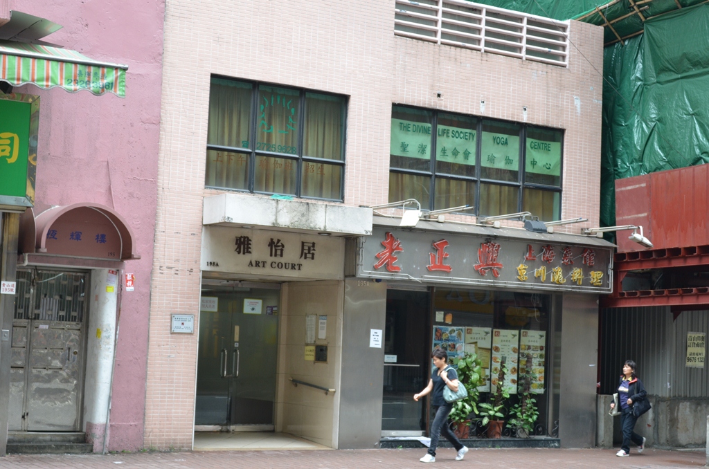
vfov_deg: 20.5
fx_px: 1297
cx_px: 354
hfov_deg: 30.6
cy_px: 234
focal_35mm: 66
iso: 400
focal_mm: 44
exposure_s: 1/60
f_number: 4.2
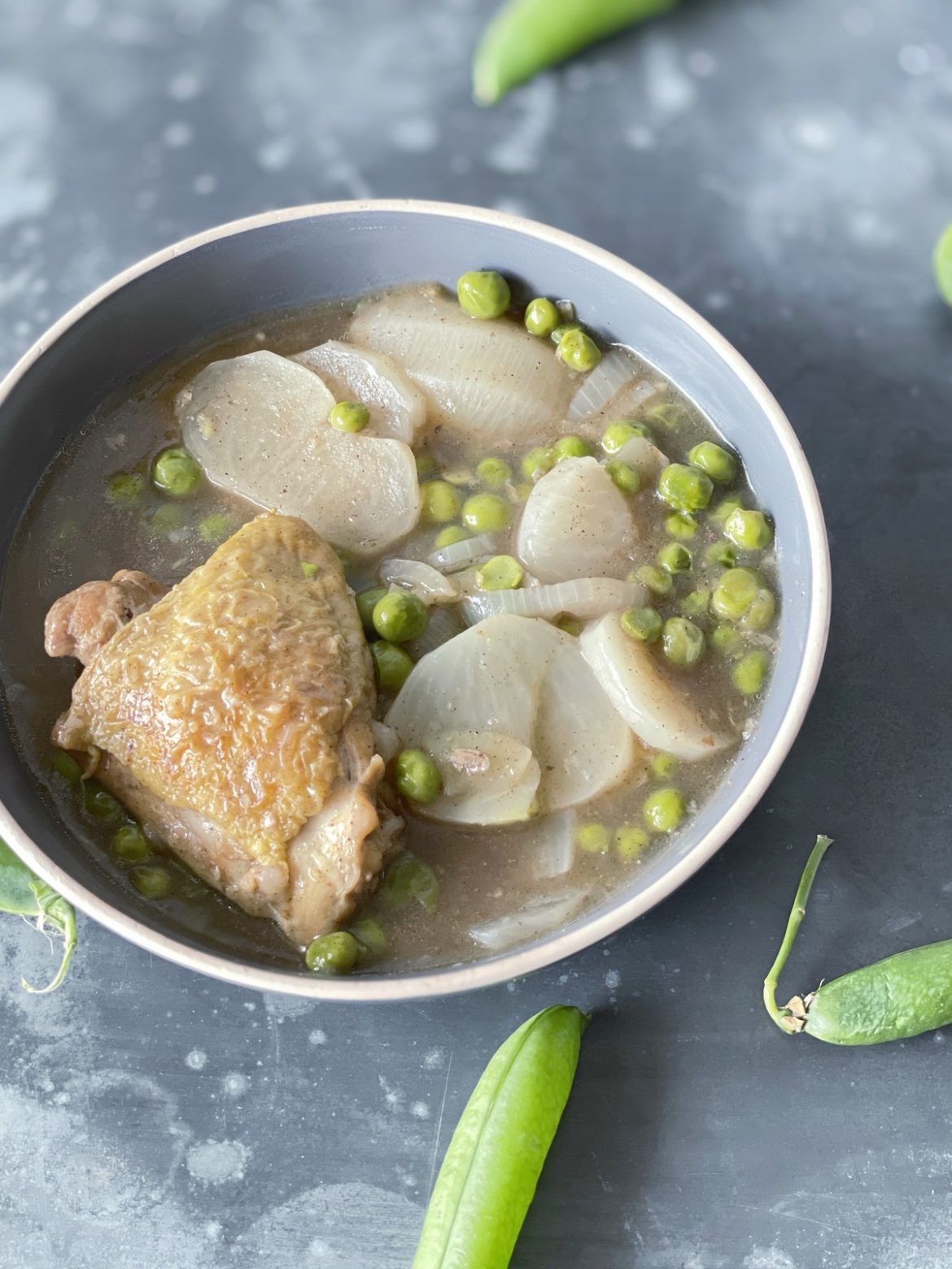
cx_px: 476
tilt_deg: -64.2
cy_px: 634
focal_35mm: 52
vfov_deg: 36.8
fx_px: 1907
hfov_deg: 28.0
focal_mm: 6
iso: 250
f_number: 2
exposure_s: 1/76
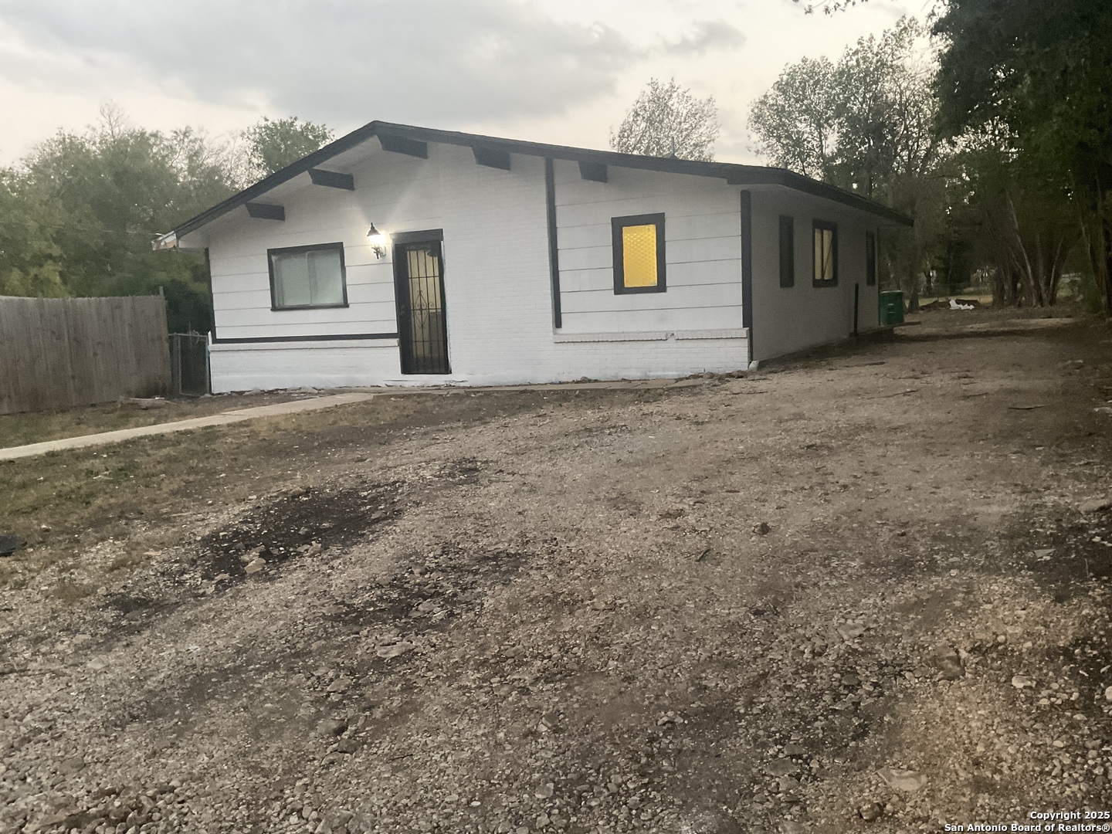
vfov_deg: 48.2
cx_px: 556
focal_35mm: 29
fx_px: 932
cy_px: 417
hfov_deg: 61.7
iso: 320
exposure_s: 1/60
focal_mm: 3
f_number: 1.8
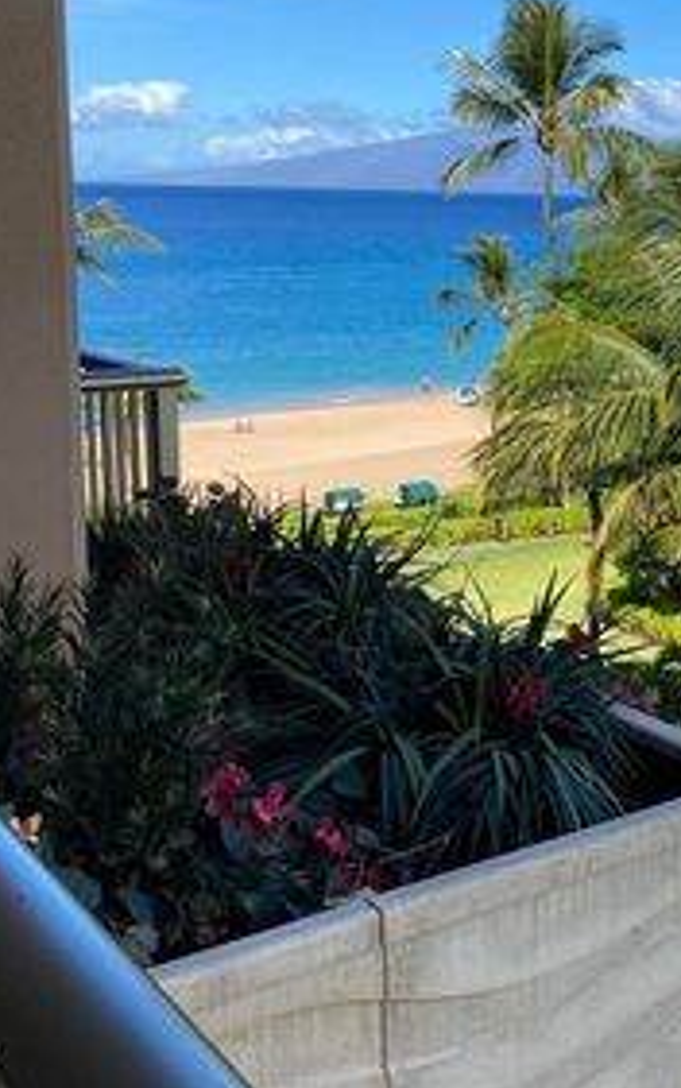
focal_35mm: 49
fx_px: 1453
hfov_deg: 23.4
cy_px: 370
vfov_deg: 40.6
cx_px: 882
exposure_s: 1/2315
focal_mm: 4.25
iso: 32
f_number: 1.8
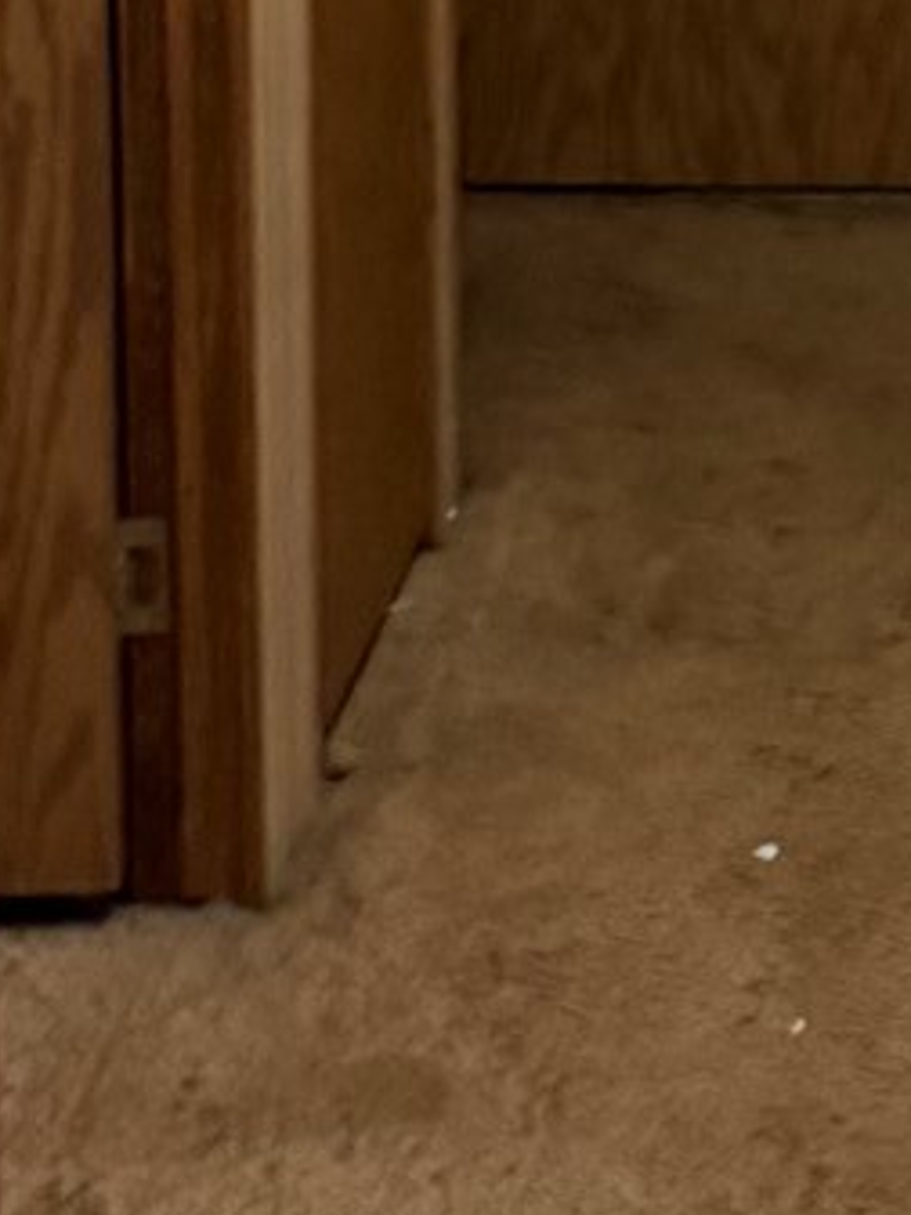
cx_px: 875
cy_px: -615
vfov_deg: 13.5
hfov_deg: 10.7
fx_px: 4807
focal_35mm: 137
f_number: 1.78
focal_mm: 6.76
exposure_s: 1/40
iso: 640
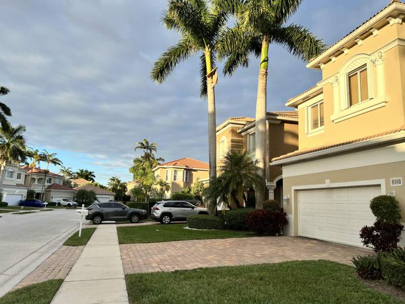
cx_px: 202
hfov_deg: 67.3
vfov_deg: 53.1
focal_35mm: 26
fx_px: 304
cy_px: 152
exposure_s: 1/1621
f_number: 1.5
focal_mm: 5.7
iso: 50
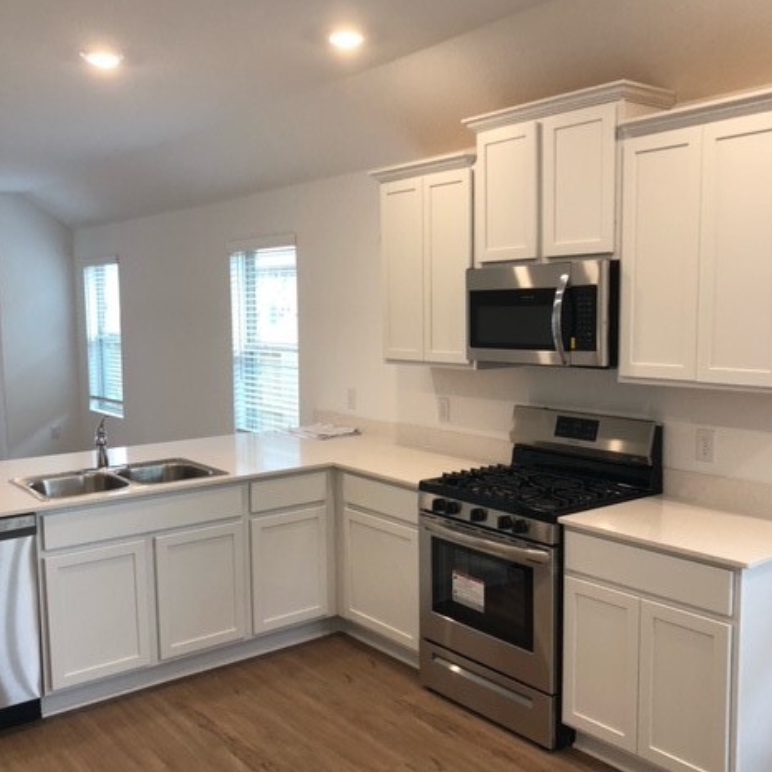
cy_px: 388
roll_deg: -1.5
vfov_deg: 48.5
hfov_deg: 48.4
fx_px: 858
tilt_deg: -5.2
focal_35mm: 34
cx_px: 394
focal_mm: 4
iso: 32
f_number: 1.8
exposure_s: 1/30
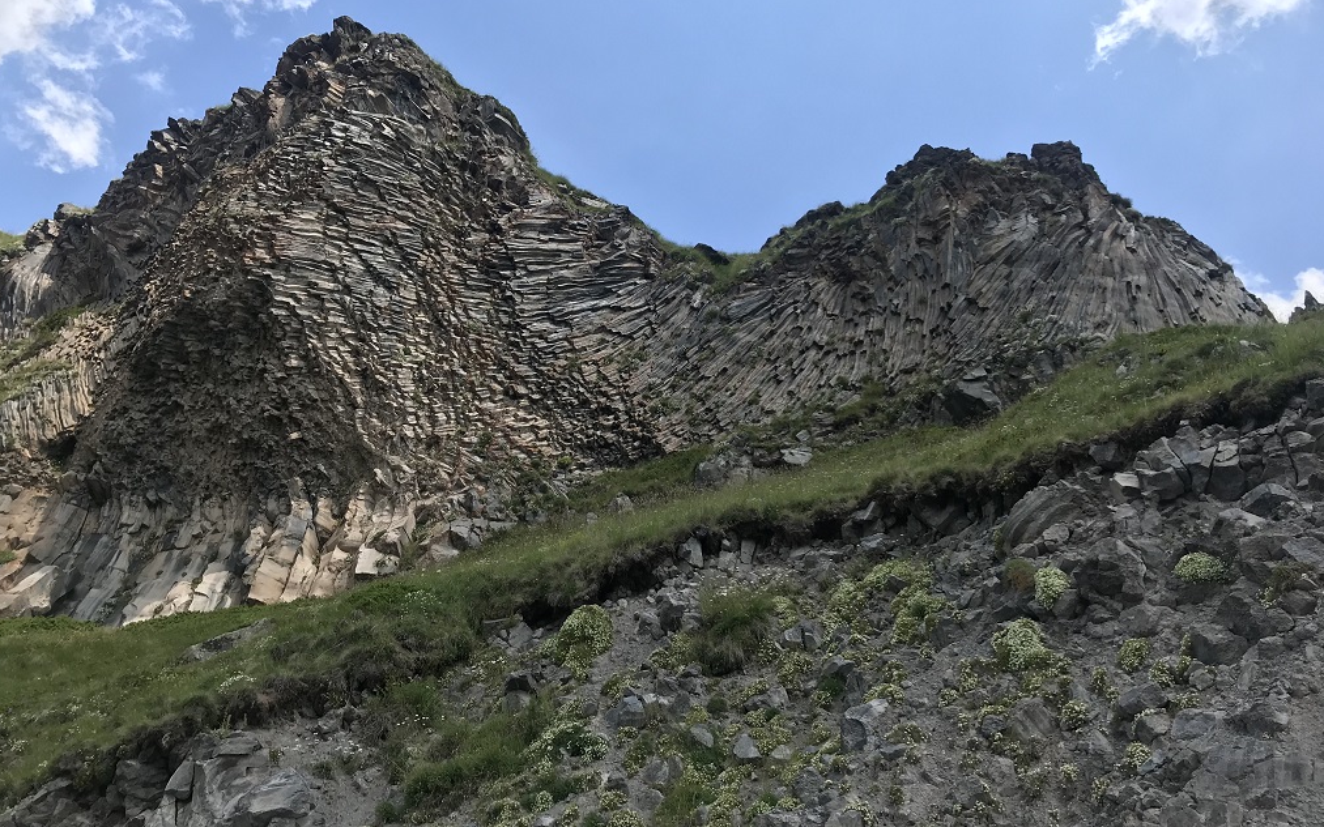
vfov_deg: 41.7
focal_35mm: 30
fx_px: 1082
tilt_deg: +42.7
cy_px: 348
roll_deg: -5.9
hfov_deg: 62.9
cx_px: 660
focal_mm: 3.99
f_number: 1.8
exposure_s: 1/1259
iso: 20
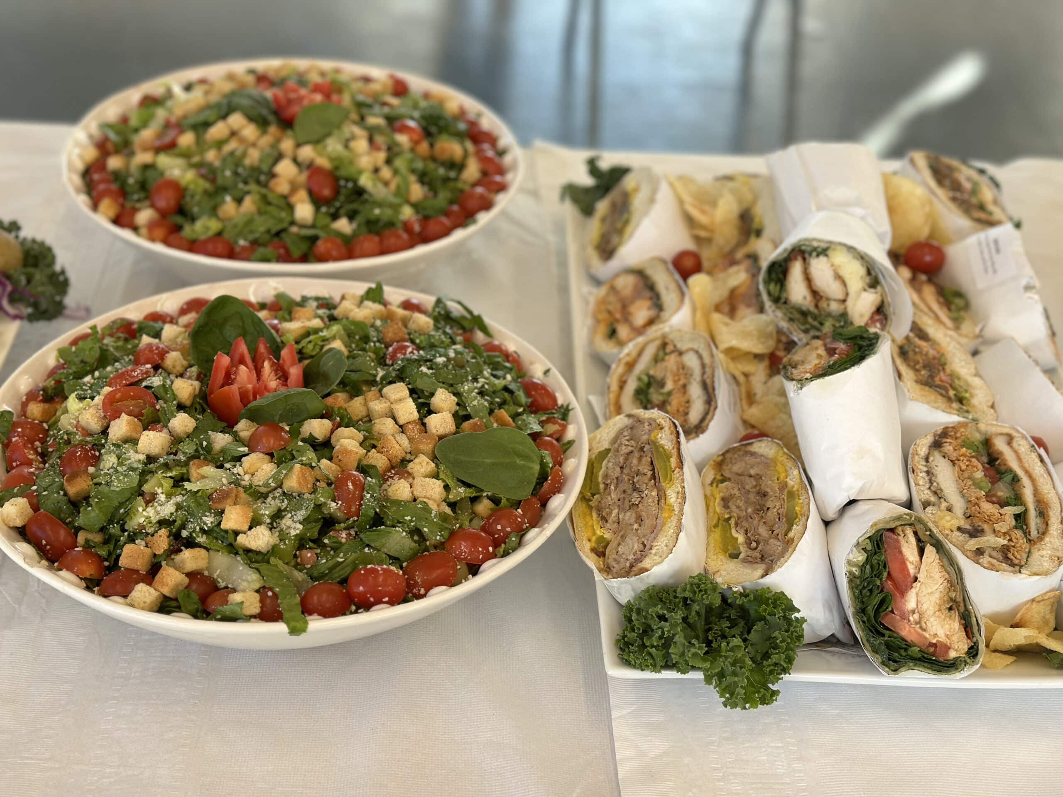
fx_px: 1474
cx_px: 532
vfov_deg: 30.3
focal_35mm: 48
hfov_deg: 39.7
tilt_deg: -35.0
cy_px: 398
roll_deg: -3.4
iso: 80
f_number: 1.78
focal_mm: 6.86
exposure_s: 1/379
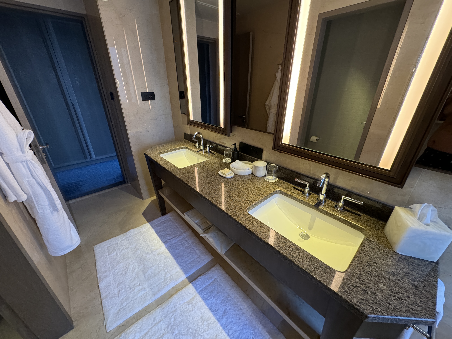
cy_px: 170
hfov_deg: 102.1
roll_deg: -0.1
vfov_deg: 85.7
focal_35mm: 14
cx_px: 226
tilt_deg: -26.1
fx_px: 183
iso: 500
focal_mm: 2.22
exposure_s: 1/60
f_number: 2.2
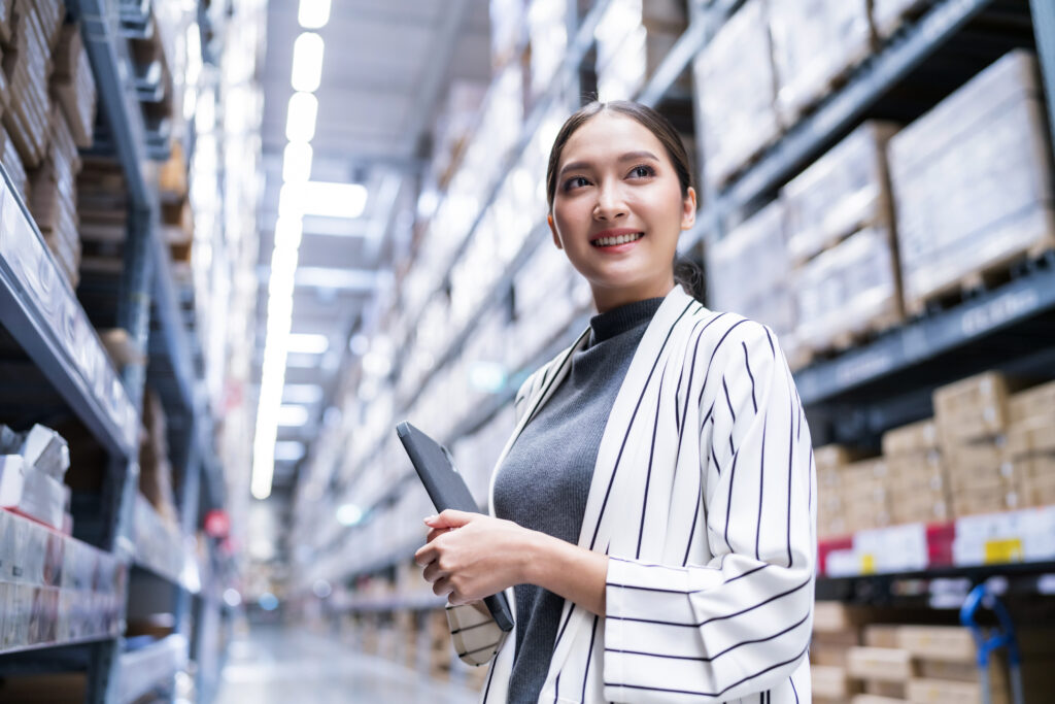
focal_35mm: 35
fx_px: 1026
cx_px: 528
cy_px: 352
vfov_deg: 37.9
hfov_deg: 54.4
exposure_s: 1/160
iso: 640
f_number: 1.6
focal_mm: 35
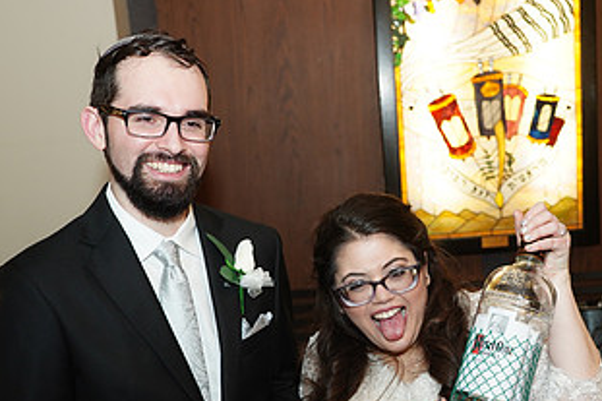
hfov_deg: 35.5
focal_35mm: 56
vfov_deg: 23.8
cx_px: 374
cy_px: 324
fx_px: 936
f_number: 4.5
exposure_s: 1/100
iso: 800
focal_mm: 30
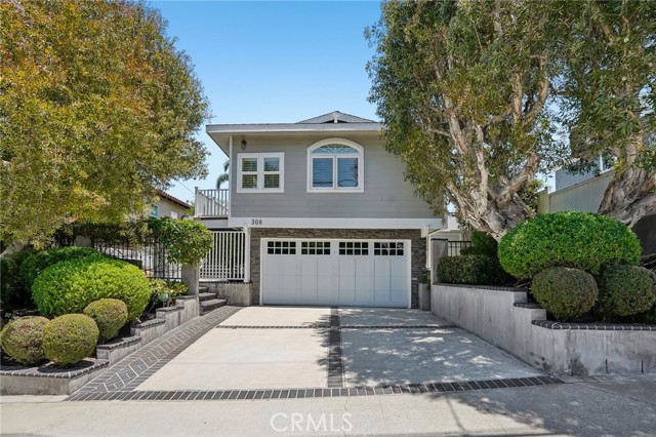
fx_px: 291
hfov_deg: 96.8
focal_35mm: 16
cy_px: 218
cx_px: 328
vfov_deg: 73.7
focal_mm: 16
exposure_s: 1/500
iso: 400
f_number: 8
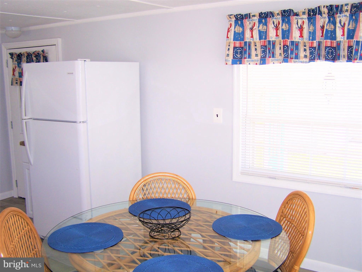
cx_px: 181
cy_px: 136
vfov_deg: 37.7
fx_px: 397
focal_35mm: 38
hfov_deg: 49.0
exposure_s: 1/90
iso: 80
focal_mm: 6.3
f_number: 2.8
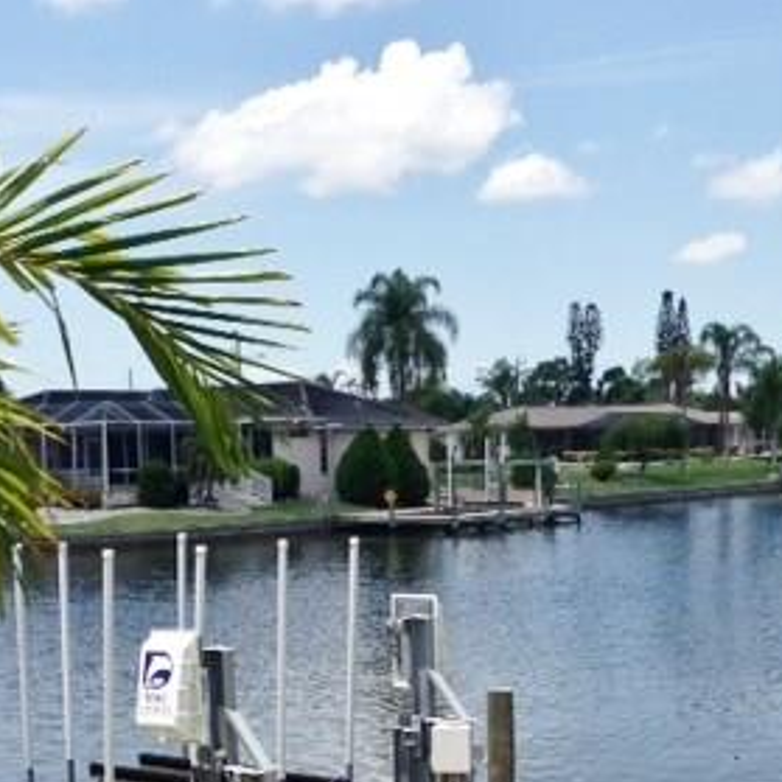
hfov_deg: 25.7
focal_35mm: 67
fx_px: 1712
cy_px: 625
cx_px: 376
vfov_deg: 25.3
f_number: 2.4
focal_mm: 4.12
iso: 50
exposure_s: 1/1466
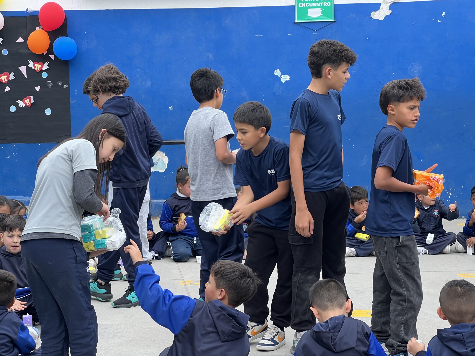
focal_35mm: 77
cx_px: 238
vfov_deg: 19.1
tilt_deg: -4.3
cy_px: 178
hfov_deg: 25.3
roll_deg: +1.2
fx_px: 1057
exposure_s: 1/171
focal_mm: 9
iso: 32
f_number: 2.8
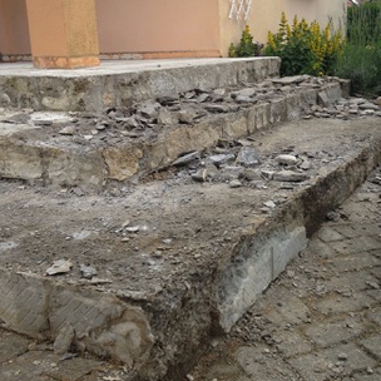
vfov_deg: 36.7
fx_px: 573
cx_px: 199
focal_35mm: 46
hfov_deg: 36.8
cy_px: 158
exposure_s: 1/616
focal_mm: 4.12
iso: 50
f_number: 2.4
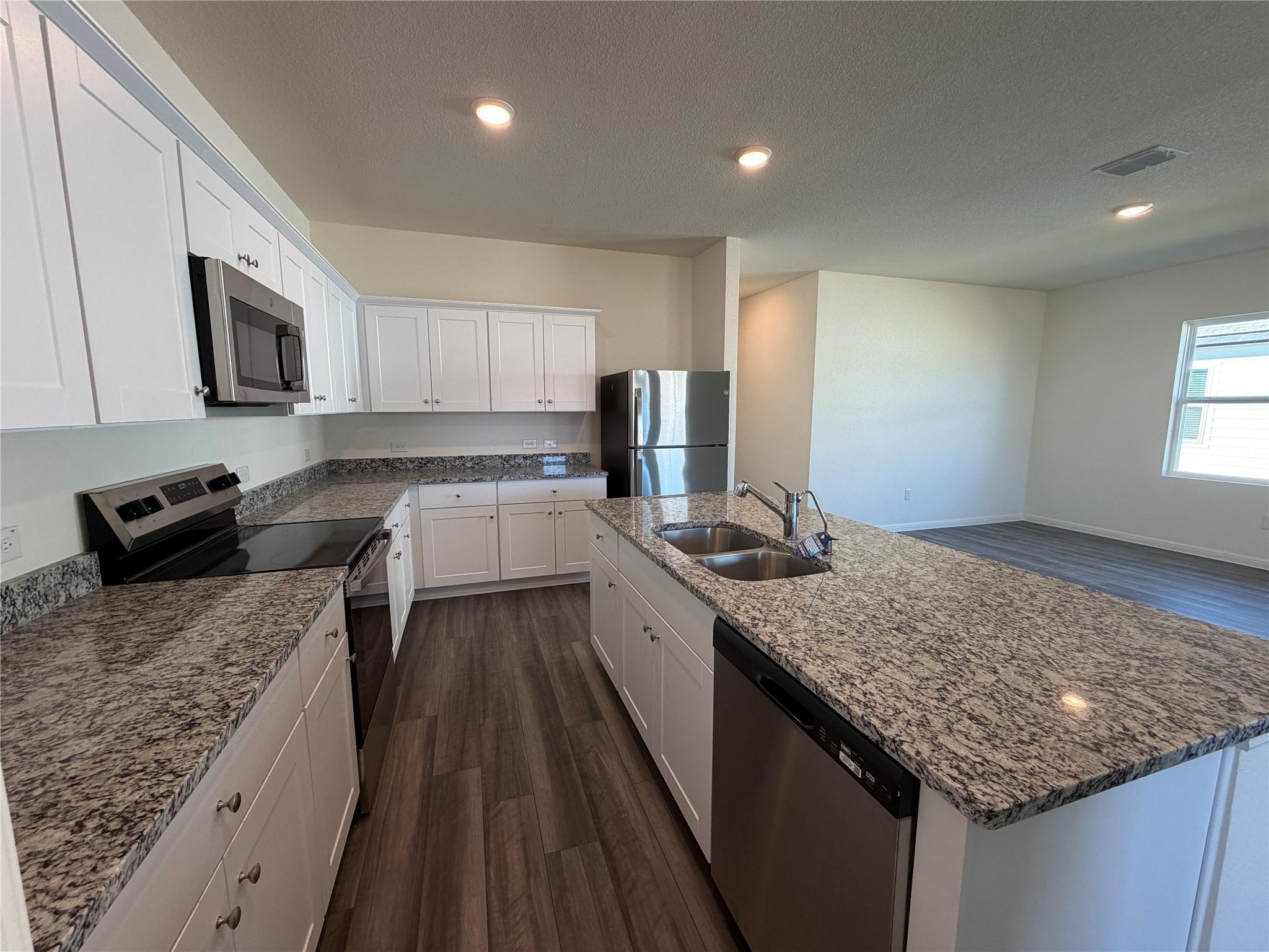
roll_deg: +0.5
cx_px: 634
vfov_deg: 85.7
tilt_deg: -8.0
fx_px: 513
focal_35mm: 14
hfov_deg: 102.1
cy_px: 476
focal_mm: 2.22
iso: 160
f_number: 2.2
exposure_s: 1/120
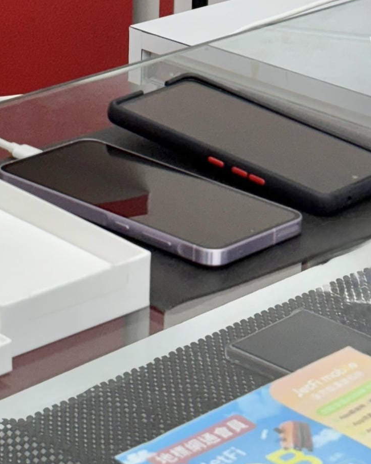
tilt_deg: -9.5
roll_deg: -2.2
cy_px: 73
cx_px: 181
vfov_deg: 22.9
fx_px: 1126
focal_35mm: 82
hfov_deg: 18.7
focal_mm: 6.76
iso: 80
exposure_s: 1/288
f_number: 1.78
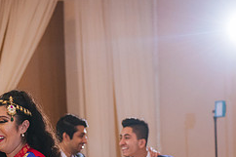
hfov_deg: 12.2
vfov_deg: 8.1
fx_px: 1101
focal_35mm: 168
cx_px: 53
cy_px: 185
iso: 1600
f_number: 4
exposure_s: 1/125
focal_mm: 70
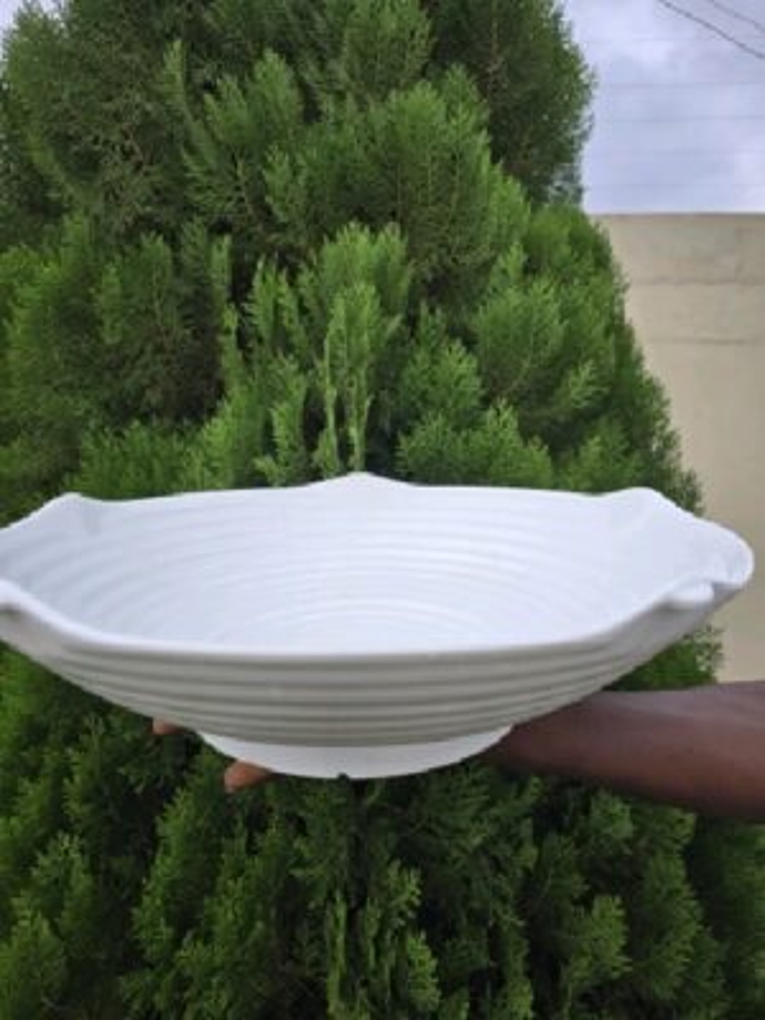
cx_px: 382
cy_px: 510
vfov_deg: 73.9
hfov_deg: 58.9
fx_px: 678
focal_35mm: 23
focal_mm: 6.3
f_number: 1.7
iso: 50
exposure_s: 1/182
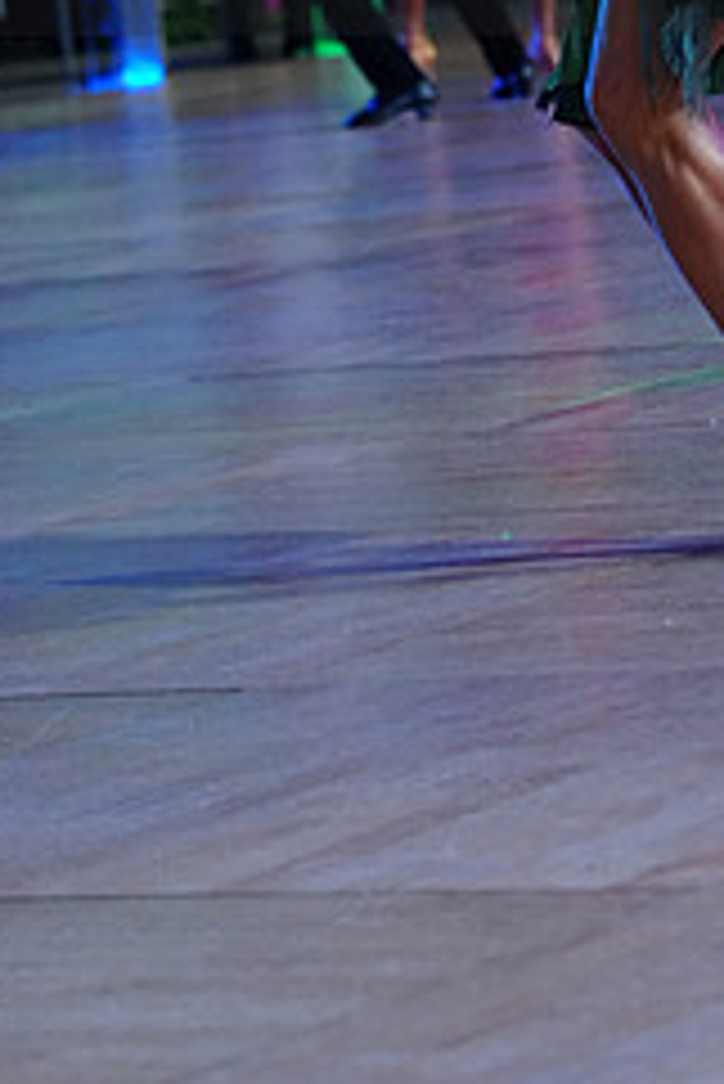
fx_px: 6807
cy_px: -112
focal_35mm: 226
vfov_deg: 9.0
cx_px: 411
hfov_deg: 6.1
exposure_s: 1/400
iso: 2500
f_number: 4
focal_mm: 94
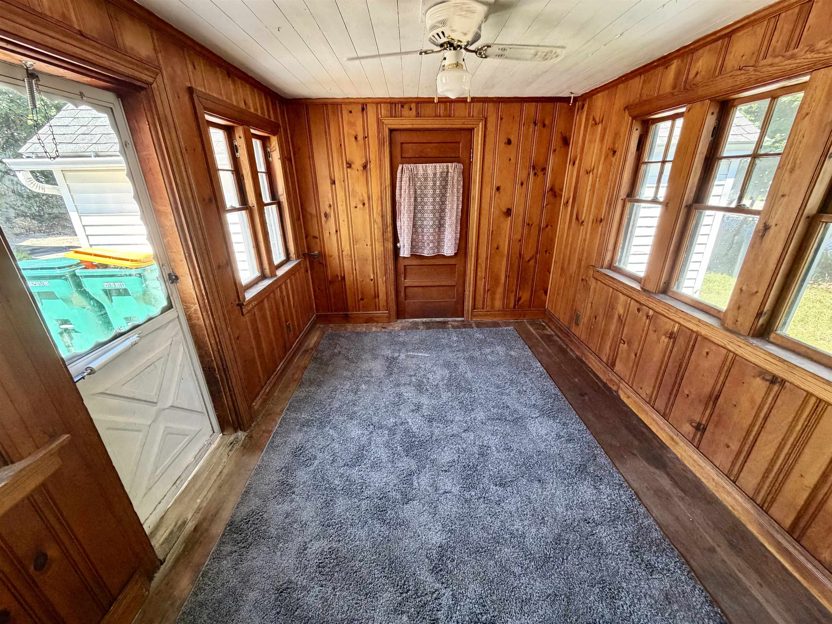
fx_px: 336
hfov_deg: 102.1
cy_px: 312
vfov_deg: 85.7
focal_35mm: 14
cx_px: 416
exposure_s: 1/90
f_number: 2.2
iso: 320
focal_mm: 2.22
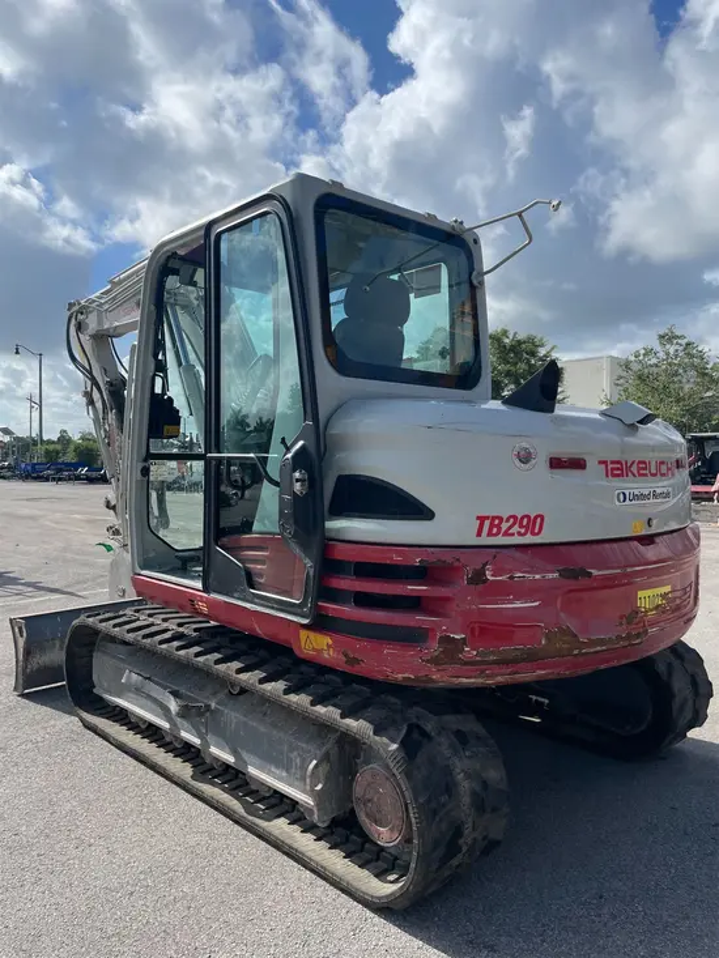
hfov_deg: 53.1
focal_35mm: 26
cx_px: 360
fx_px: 720
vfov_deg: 67.3
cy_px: 479
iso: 50
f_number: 1.6
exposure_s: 1/5291
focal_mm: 4.2
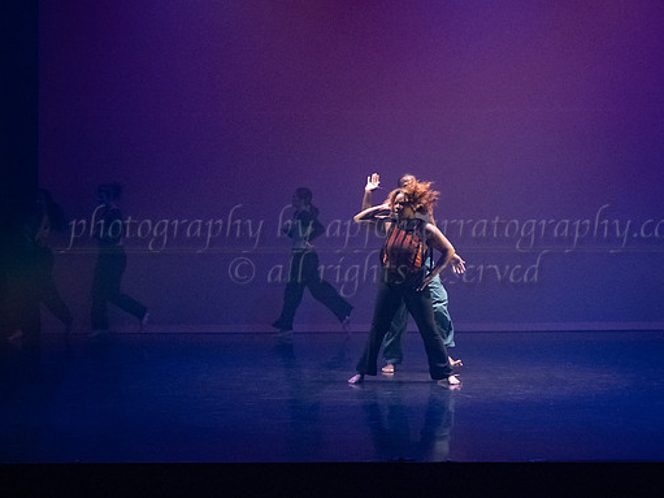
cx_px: 424
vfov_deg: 15.9
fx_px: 1783
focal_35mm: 93
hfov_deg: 21.0
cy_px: 245
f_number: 3.5
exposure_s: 1/400
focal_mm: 60
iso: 4000
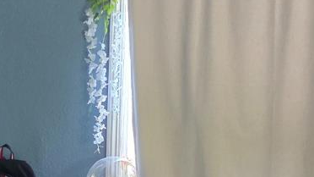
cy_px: 197
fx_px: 841
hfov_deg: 19.2
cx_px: -117
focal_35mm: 101
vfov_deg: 11.8
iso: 500
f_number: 1.7
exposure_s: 1/120
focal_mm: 6.3
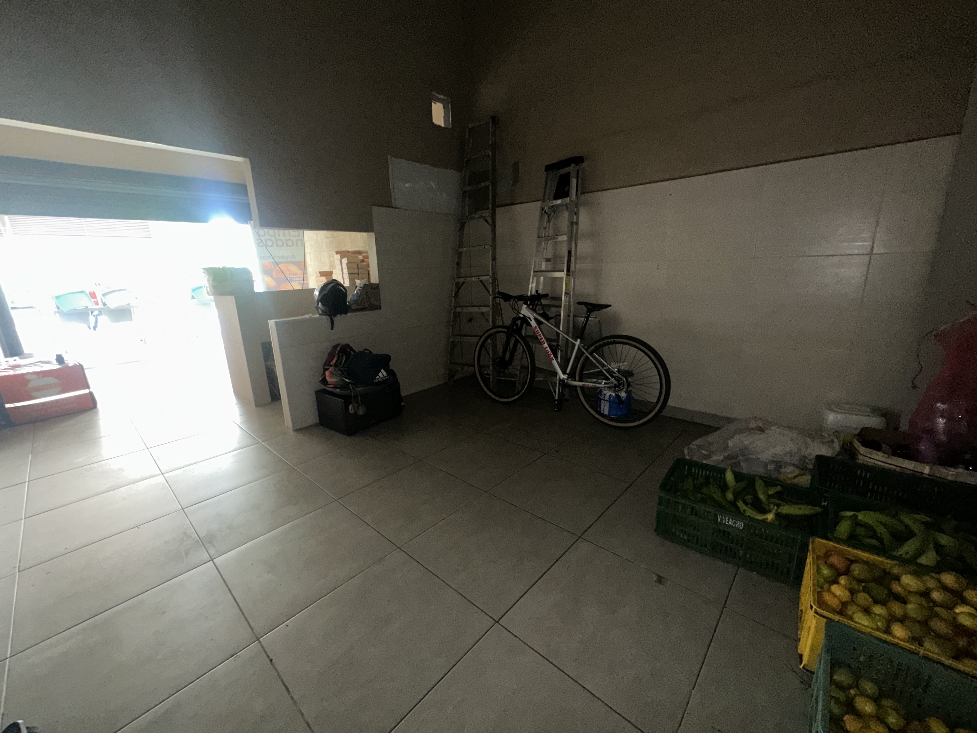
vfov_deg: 85.7
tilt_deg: -13.7
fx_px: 395
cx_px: 488
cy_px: 366
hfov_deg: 102.1
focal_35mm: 14
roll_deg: +1.8
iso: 200
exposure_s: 1/46
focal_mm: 2.22
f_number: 2.2
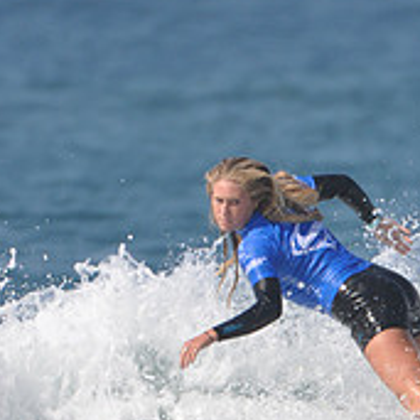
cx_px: 476
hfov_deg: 0.7
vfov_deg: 0.7
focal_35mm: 2379
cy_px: 416
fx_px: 32657
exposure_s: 1/1600
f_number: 6.3
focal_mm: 550
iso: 400
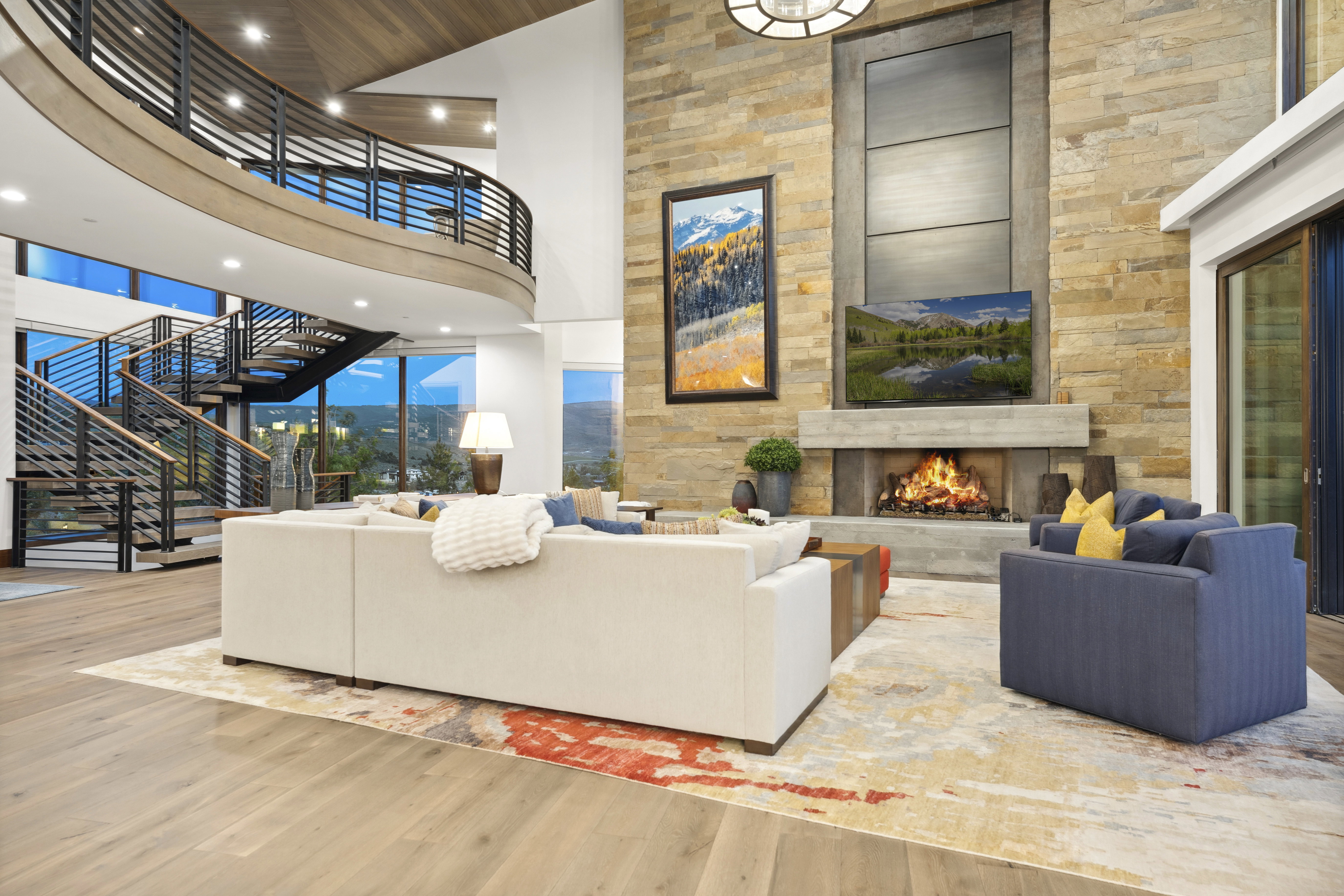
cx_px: 672
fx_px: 747
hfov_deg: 84.0
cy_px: 448
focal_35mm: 20
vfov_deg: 61.9
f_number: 5.6
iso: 500
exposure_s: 1/6
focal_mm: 20
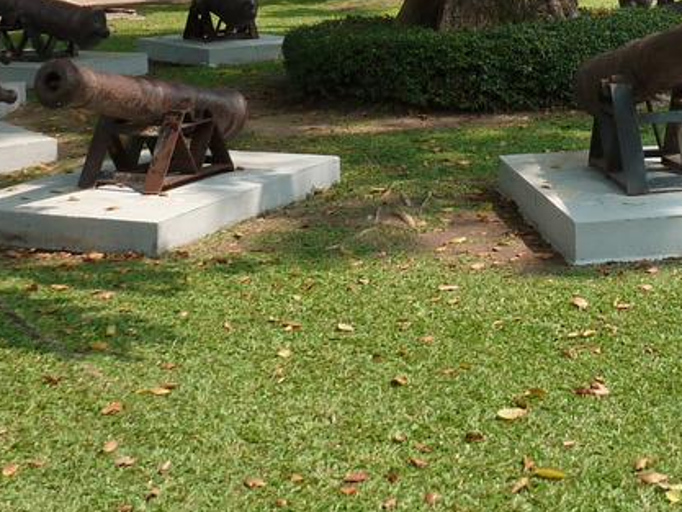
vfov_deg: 19.4
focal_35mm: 72
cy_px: -79
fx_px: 1419
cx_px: 551
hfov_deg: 26.5
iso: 80
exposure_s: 1/400
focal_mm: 4.1
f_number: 3.3
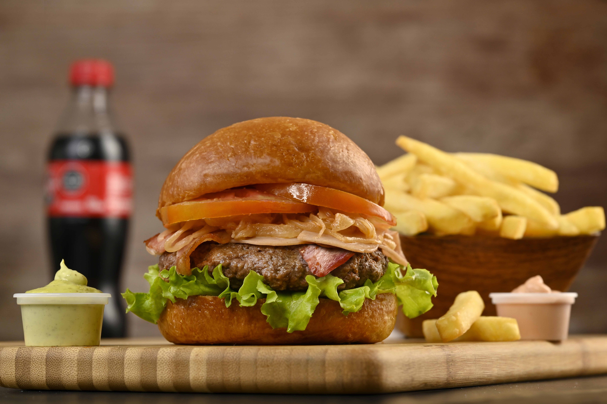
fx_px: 2023
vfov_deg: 11.4
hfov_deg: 17.1
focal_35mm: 120
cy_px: 202
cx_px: 304
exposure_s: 1/50
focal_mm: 120
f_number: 9
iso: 400
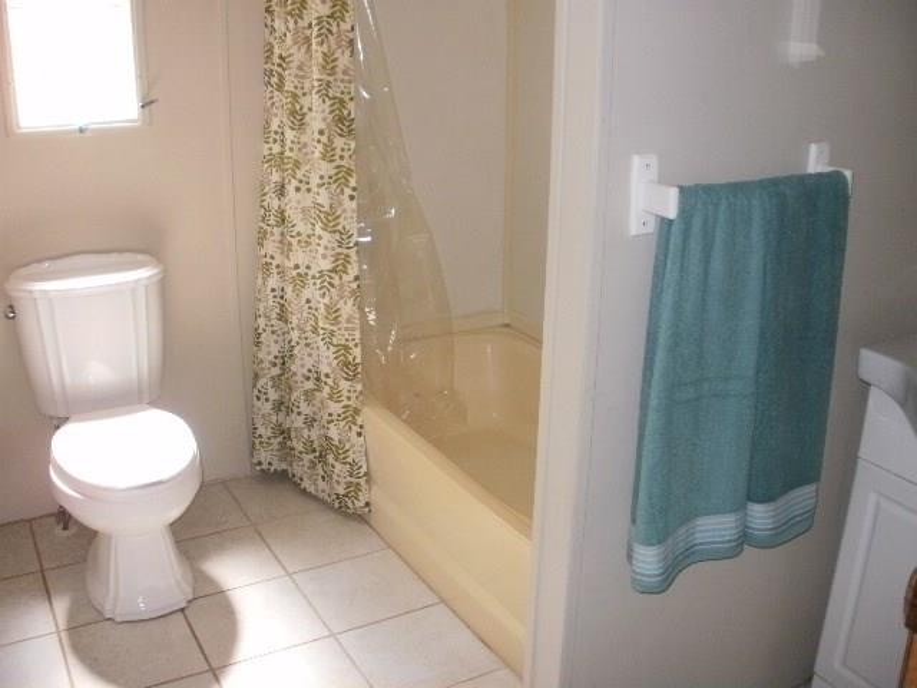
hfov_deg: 51.4
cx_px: 458
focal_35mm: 36
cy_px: 344
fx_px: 954
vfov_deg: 39.7
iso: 125
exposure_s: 1/30
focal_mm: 6.3
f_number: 3.5
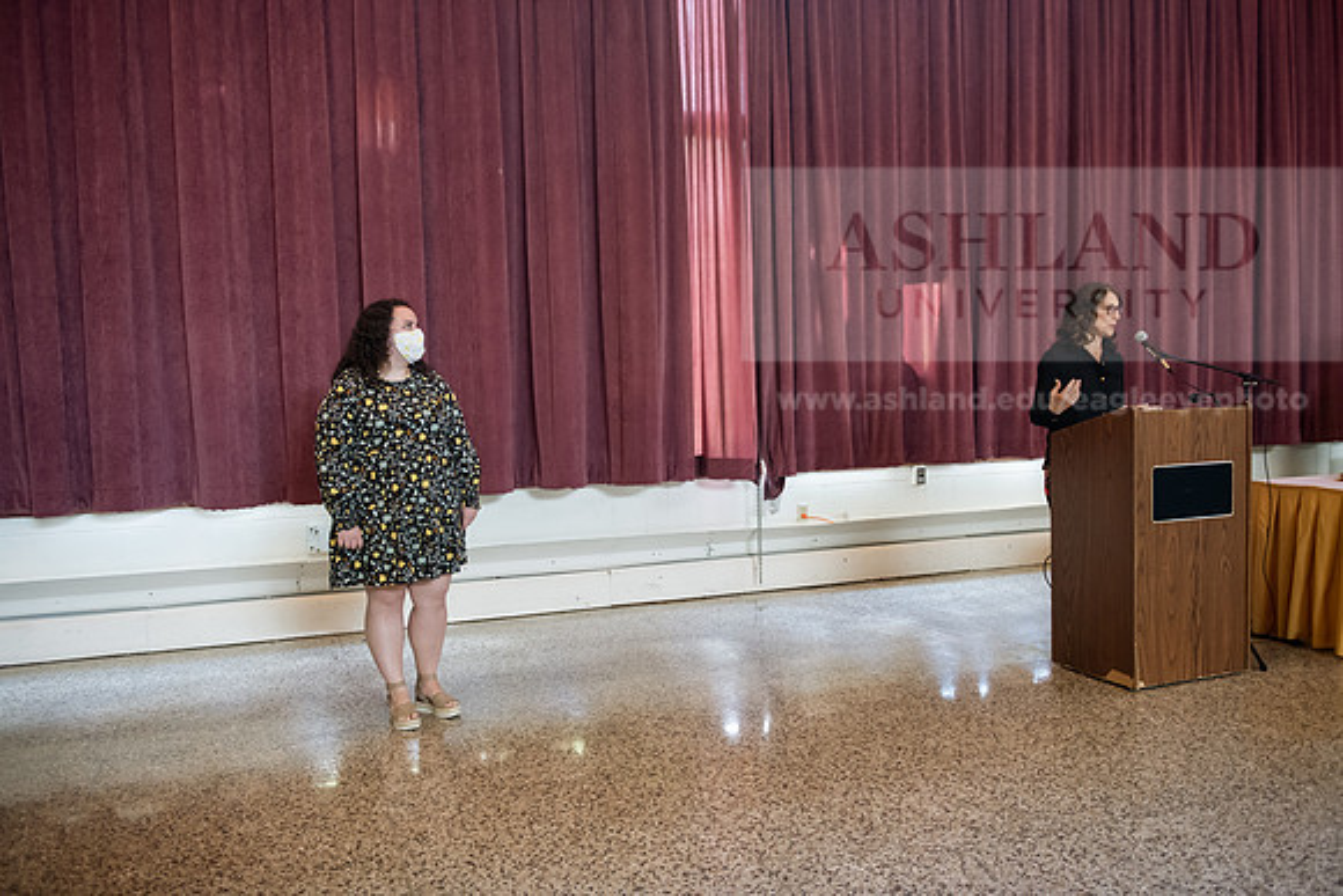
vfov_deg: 42.3
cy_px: 448
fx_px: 1157
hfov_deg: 60.3
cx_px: 672
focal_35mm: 31
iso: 2500
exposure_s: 1/200
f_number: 3.5
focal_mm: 31
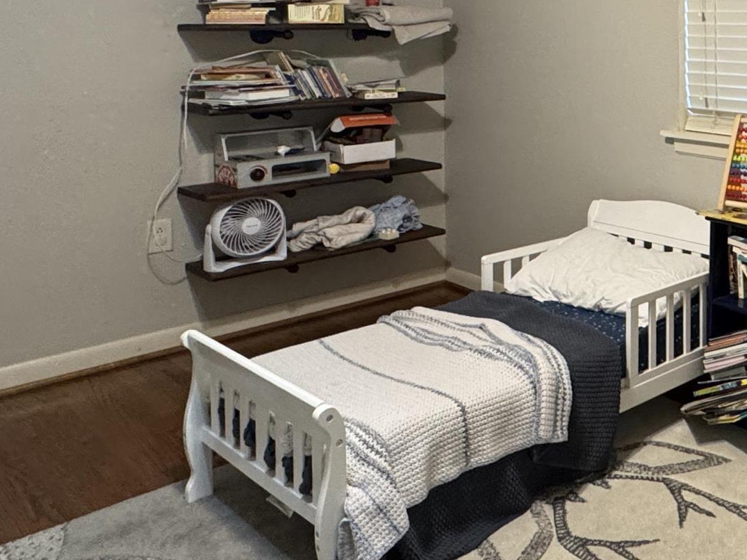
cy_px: 71
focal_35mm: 40
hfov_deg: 39.9
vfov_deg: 34.2
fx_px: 863
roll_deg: -0.4
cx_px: 782
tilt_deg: -3.7
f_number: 2.2
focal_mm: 2.22
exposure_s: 1/60
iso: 400
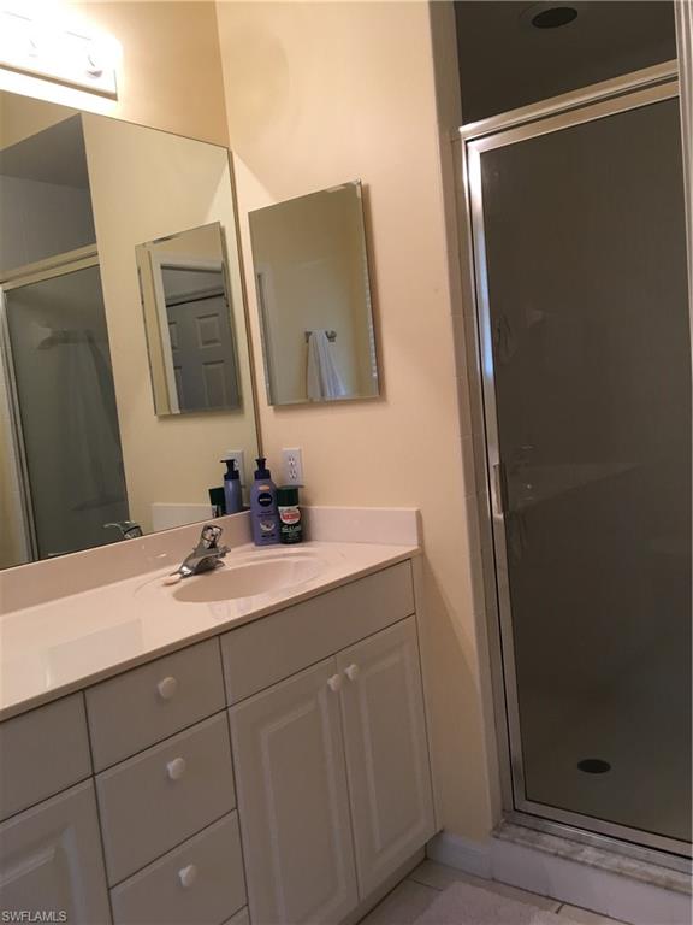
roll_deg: +5.3
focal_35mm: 29
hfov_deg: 48.2
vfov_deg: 61.7
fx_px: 774
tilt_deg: -5.8
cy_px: 462
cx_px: 346
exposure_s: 1/30
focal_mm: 4.15
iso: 25
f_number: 2.2
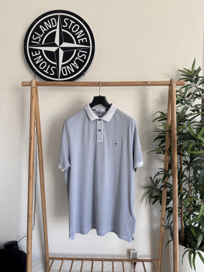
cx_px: 102
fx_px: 189
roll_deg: -1.0
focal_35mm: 24
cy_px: 136
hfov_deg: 56.8
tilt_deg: -3.1
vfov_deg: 71.6
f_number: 1.78
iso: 100
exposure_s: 1/121
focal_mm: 6.76
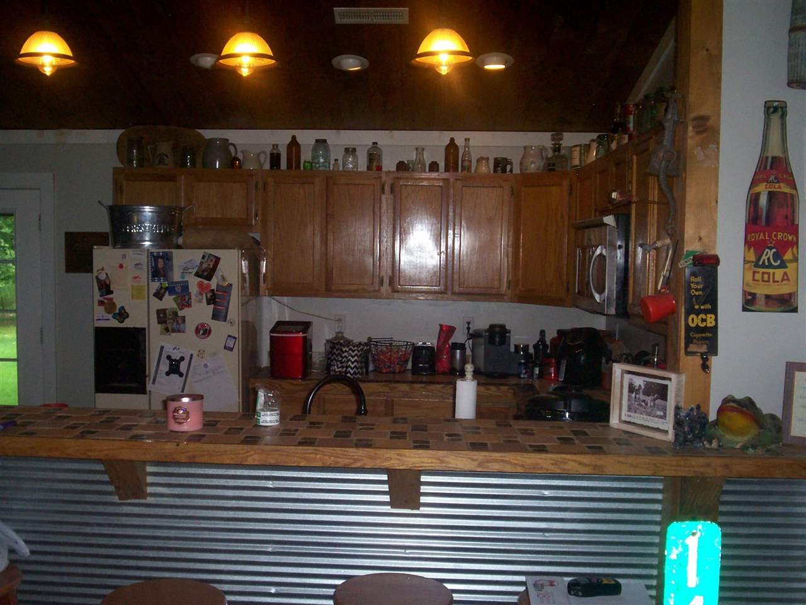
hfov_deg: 51.4
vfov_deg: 39.7
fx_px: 838
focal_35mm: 36
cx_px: 403
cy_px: 302
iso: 140
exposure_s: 1/64
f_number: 4.5
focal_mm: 5.9
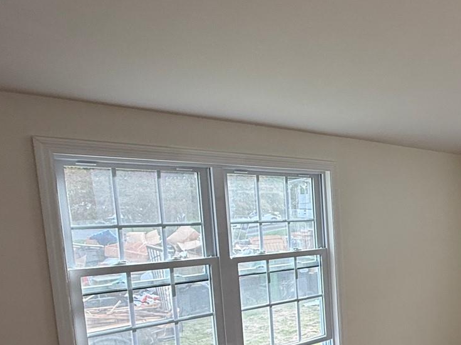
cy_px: 269
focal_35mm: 39
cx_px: 528
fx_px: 519
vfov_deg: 35.8
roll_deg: +0.3
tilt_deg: -5.1
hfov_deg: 38.1
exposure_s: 1/120
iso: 50
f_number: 2.2
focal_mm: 2.22
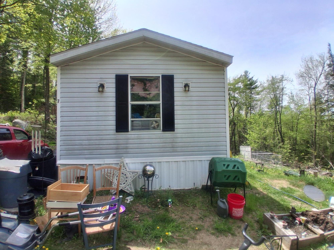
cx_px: 167
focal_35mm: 17
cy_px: 125
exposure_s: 1/1425
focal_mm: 1.4
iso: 50
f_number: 2.2
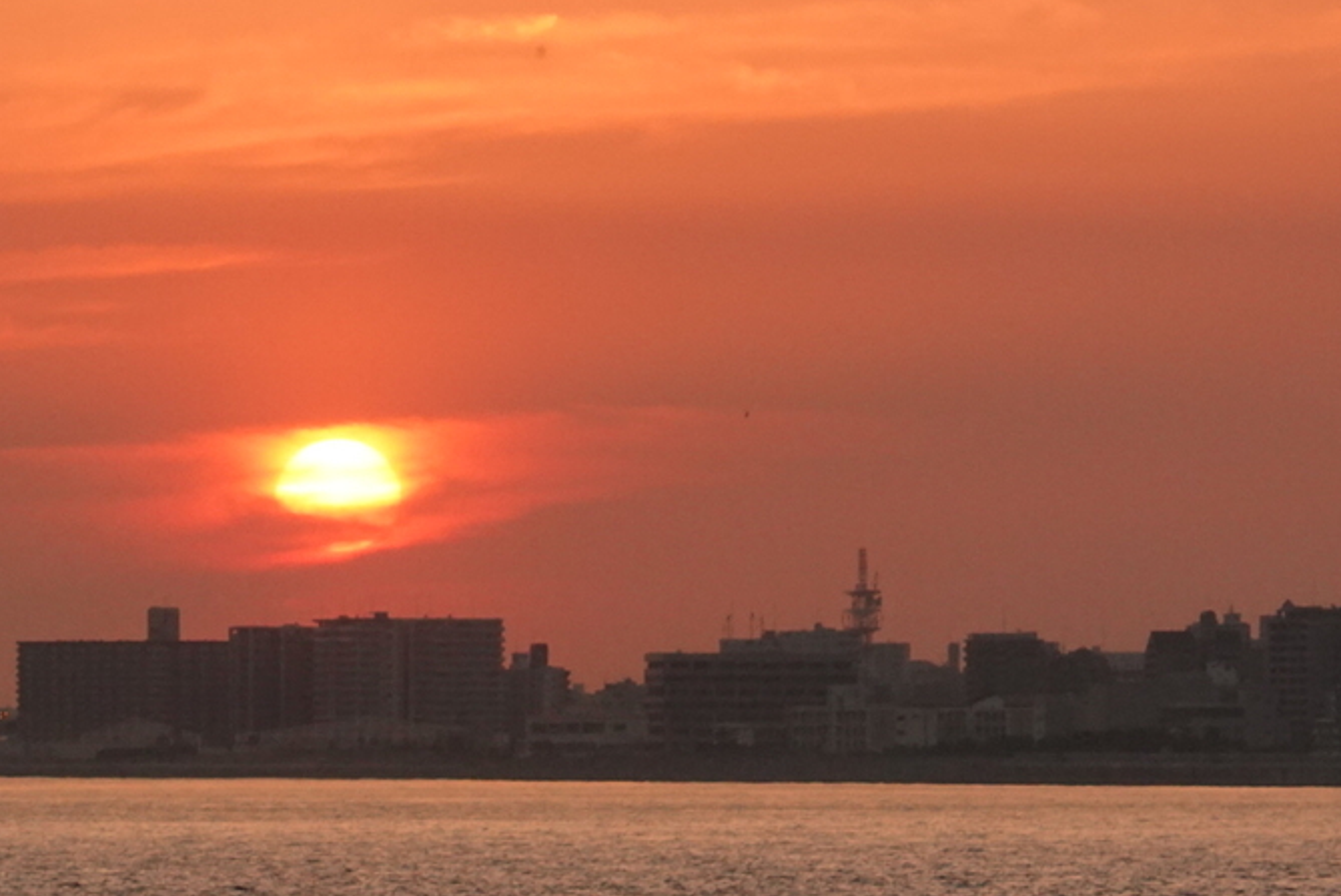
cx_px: 369
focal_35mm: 359
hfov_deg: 5.7
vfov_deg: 3.8
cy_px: 443
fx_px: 13381
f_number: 11
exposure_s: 1/400
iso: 1000
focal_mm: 72
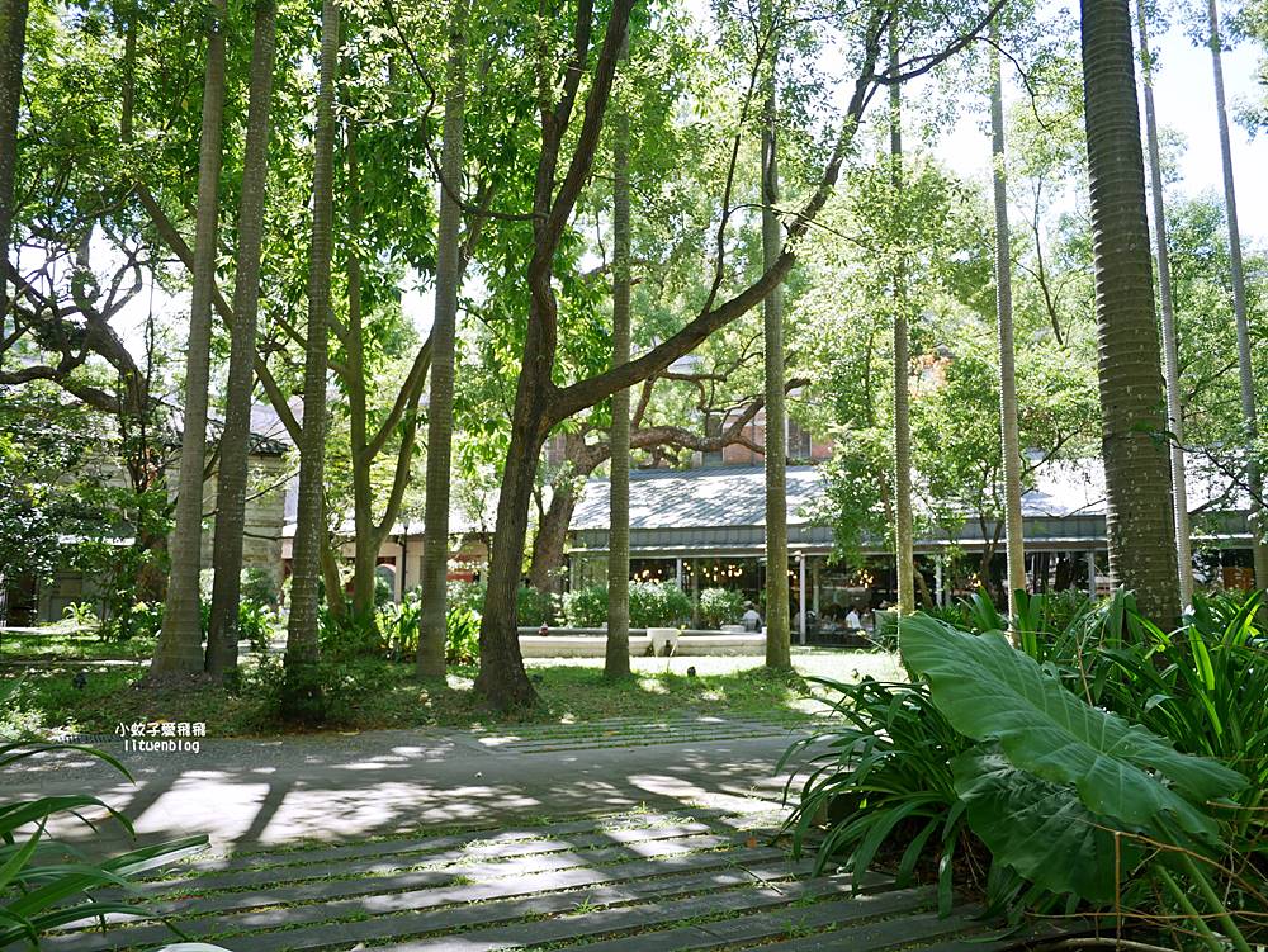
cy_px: 476
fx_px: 1026
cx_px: 634
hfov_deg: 63.4
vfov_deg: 49.8
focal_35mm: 28
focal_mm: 14
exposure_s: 1/500
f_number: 2.5
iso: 200
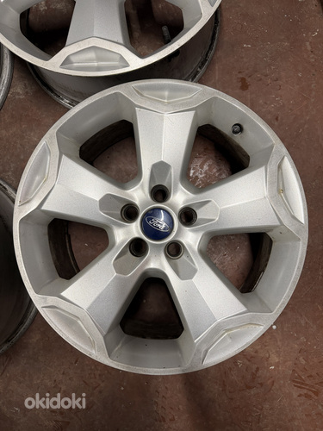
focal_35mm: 24
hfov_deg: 56.8
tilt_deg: -86.6
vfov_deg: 71.6
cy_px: 216
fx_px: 299
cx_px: 162
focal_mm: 6.76
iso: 200
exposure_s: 1/101
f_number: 1.78
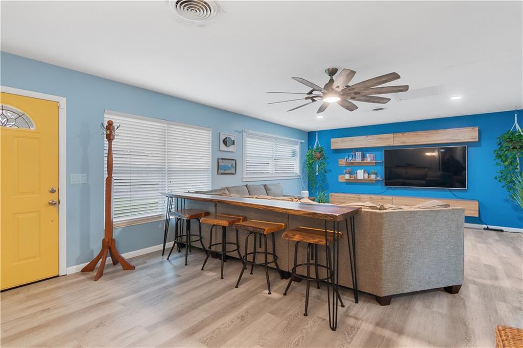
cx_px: 262
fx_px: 240
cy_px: 174
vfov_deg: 72.0
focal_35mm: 16
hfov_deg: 95.0
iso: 320
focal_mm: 11
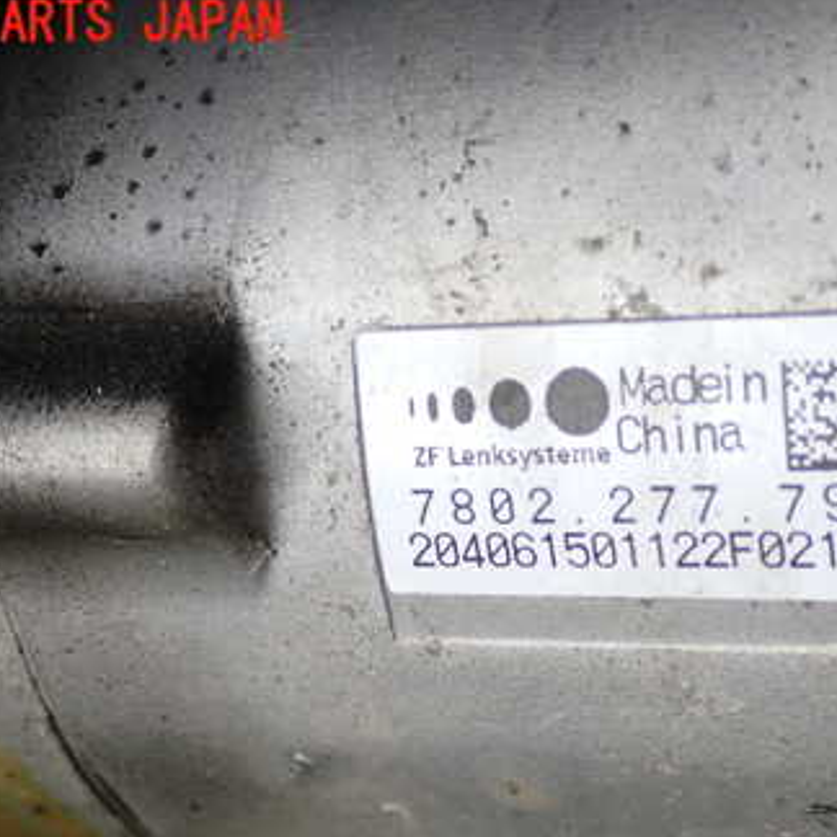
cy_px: 574
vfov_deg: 22.4
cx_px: 589
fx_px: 2106
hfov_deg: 22.3
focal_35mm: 77
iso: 100
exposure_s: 1/160
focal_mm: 8.4
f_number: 3.1
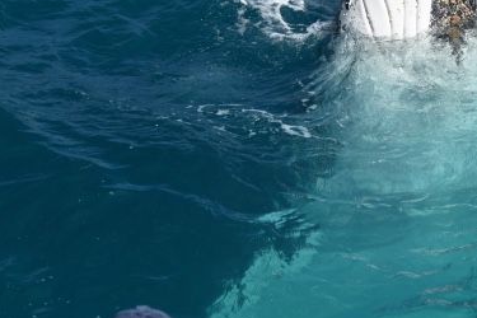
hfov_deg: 15.7
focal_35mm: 128
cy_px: 156
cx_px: 466
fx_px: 1696
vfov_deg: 10.7
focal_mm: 60
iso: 560
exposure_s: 1/8000
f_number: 5
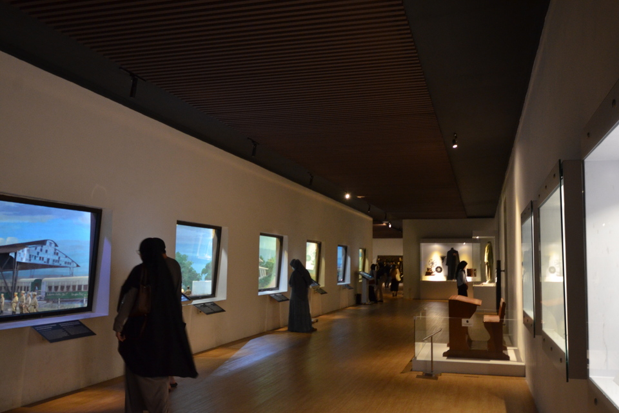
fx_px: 619
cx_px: 310
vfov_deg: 36.9
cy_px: 206
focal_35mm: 36
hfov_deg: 53.1
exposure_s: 1/10
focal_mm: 24
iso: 1600
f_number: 4.5
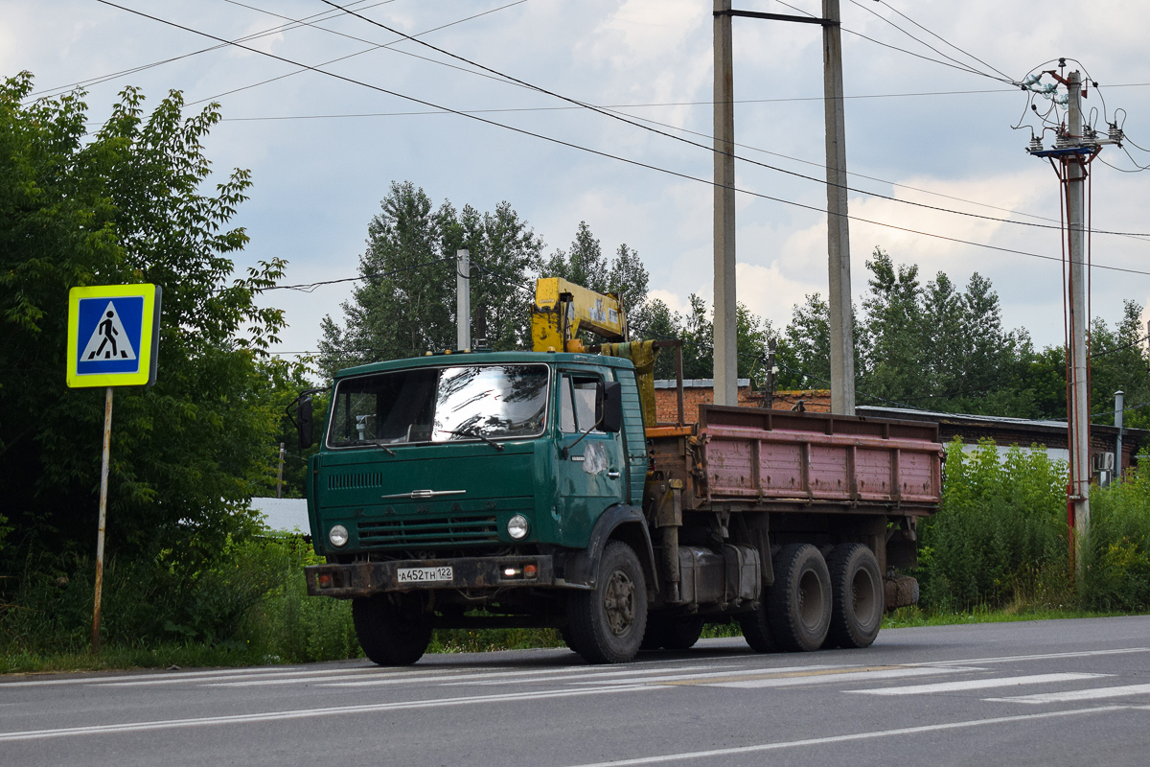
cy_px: 384
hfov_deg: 24.6
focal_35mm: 82
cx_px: 575
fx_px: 2635
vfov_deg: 16.6
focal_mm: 55
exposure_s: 1/1000
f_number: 6.3
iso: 400
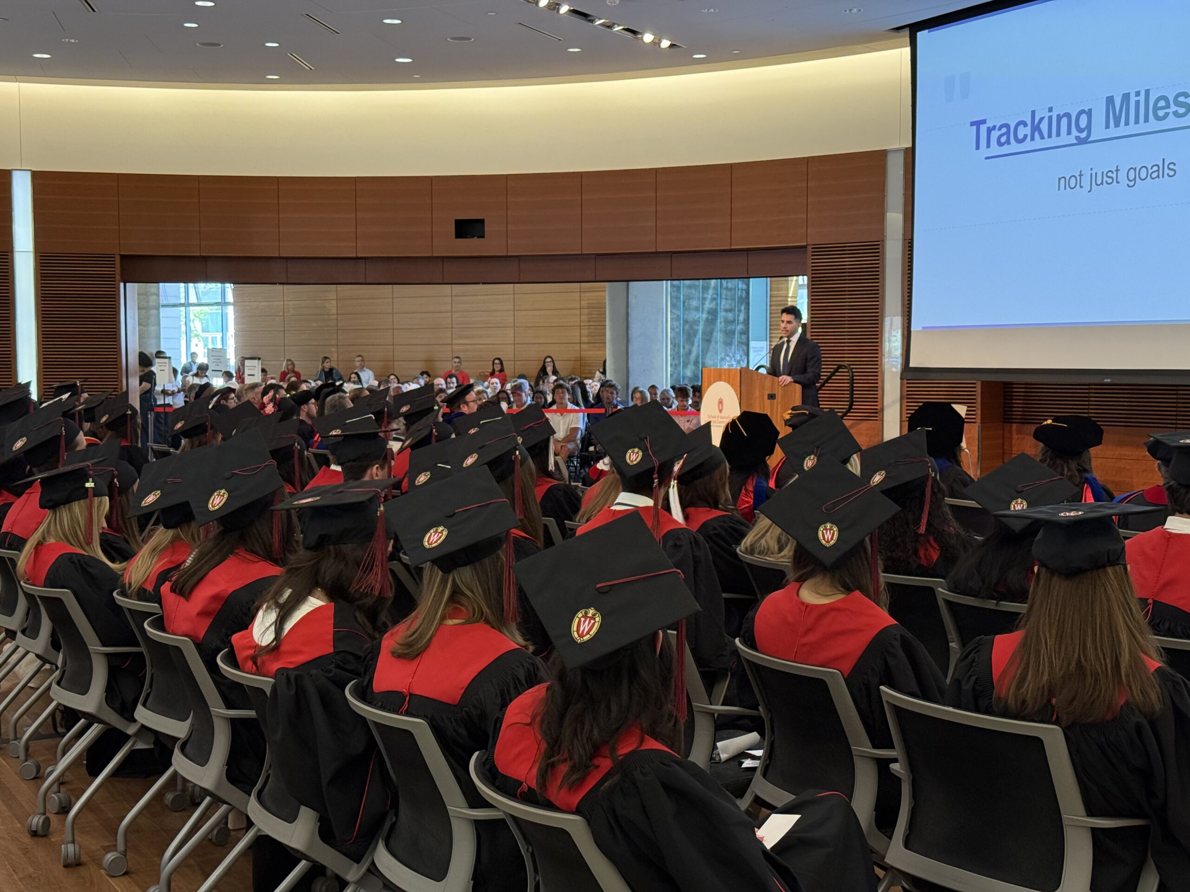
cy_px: 446
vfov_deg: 30.3
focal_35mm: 48
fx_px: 1650
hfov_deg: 39.7
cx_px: 595
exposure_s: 1/60
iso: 160
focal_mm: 6.76
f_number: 1.78
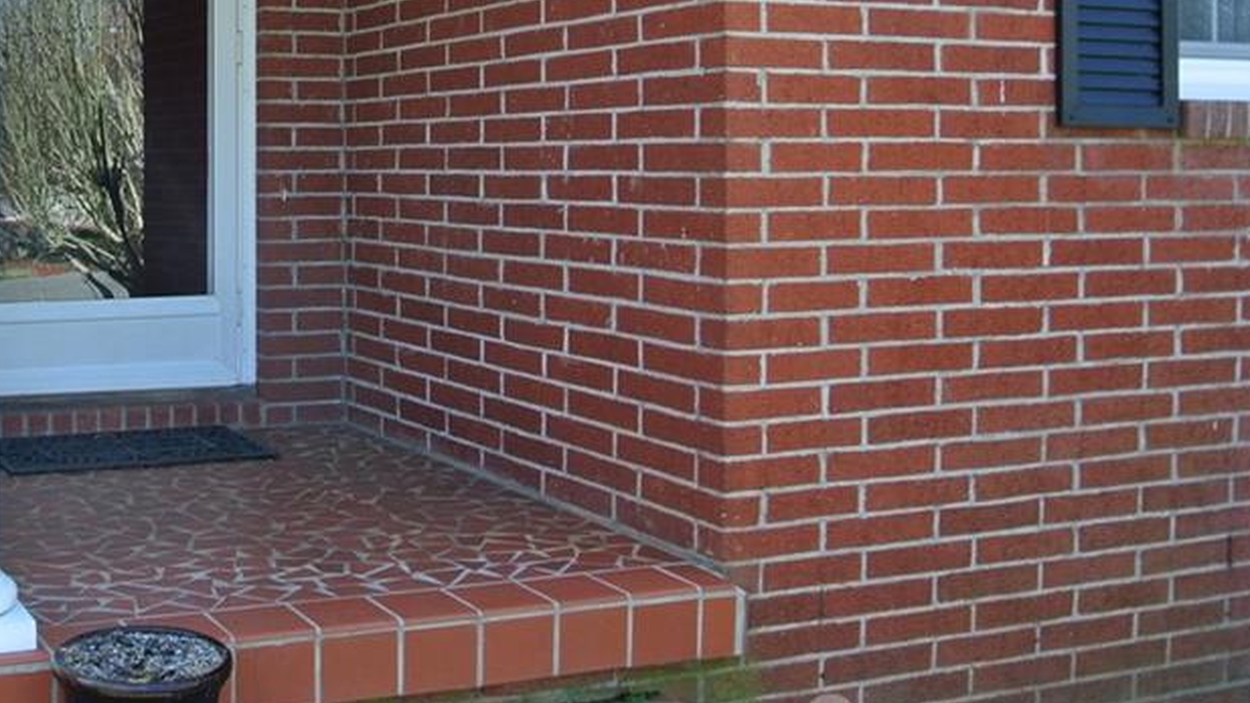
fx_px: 1558
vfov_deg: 25.0
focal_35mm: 47
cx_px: 227
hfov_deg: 41.6
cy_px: 142
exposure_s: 1/160
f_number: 3.5
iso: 100
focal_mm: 10
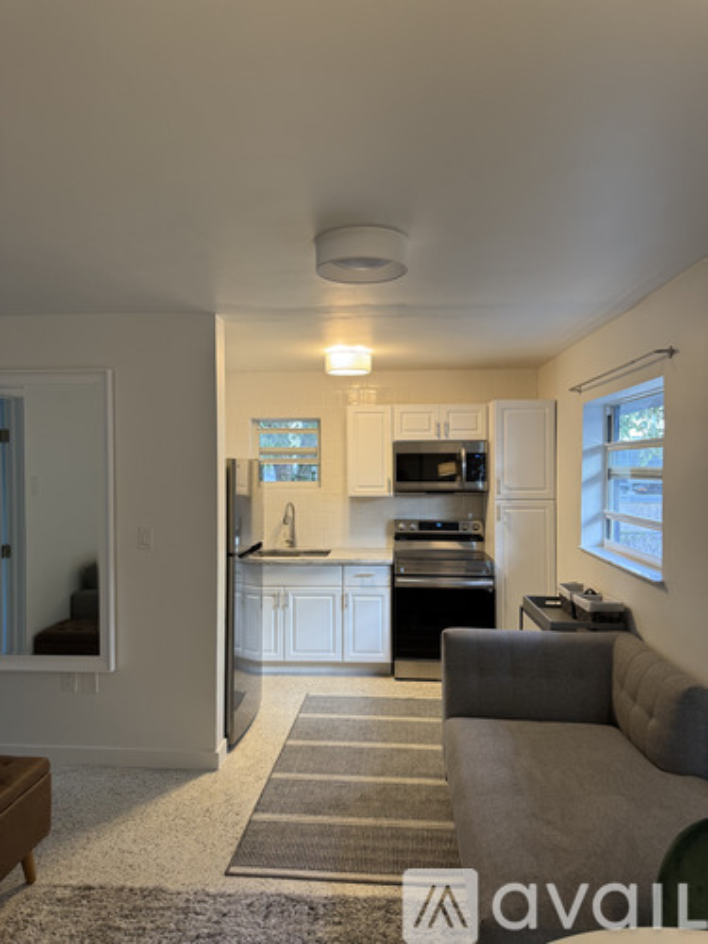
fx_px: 654
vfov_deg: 71.6
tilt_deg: -0.6
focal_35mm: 24
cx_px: 354
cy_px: 472
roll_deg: -0.7
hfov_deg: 56.8
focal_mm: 6.76
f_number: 1.78
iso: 125
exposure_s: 1/60
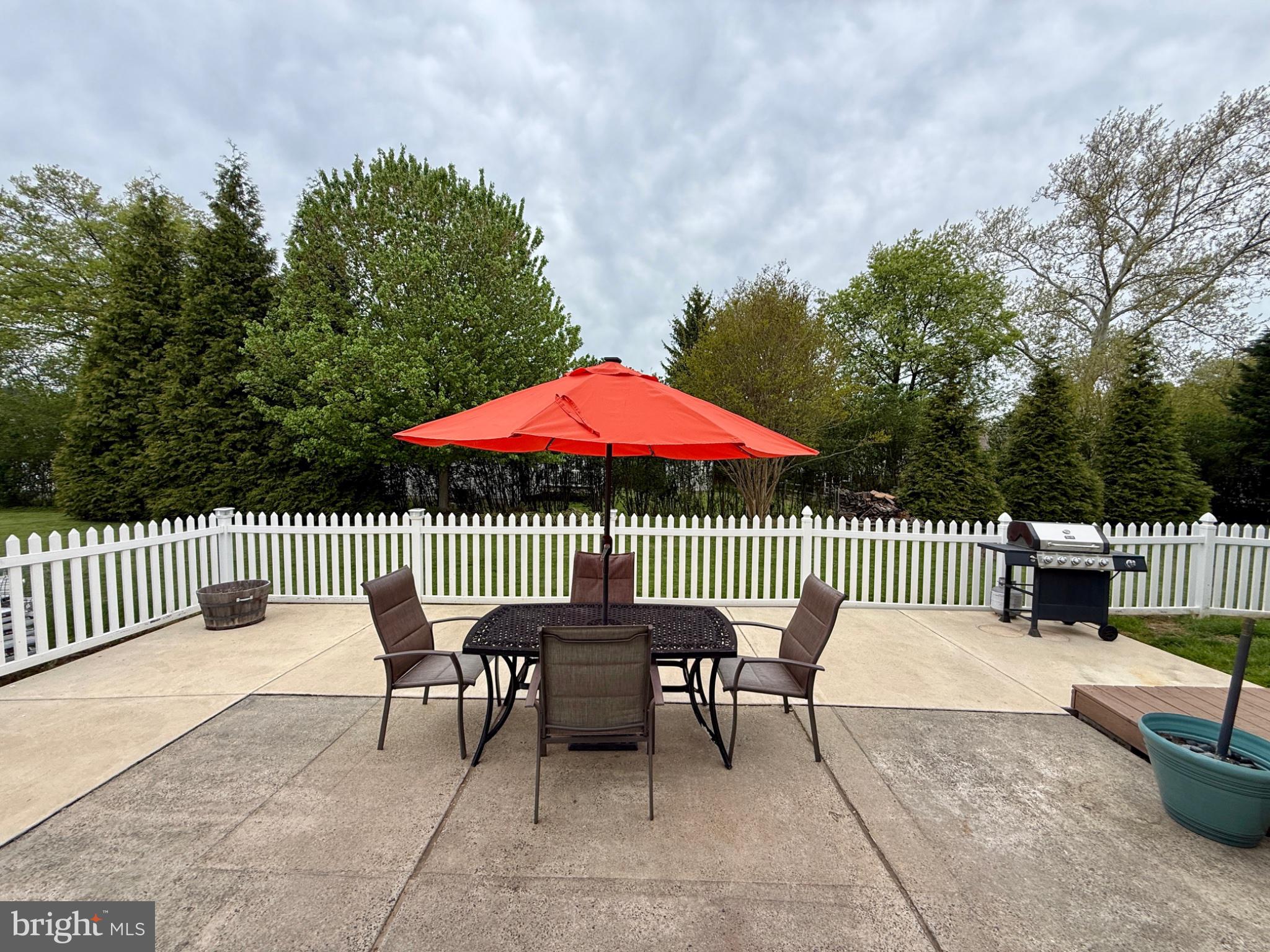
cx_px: 635
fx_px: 514
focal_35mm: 14
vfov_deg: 85.7
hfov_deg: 102.1
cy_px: 476
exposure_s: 1/888
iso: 50
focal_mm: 2.22
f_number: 2.2
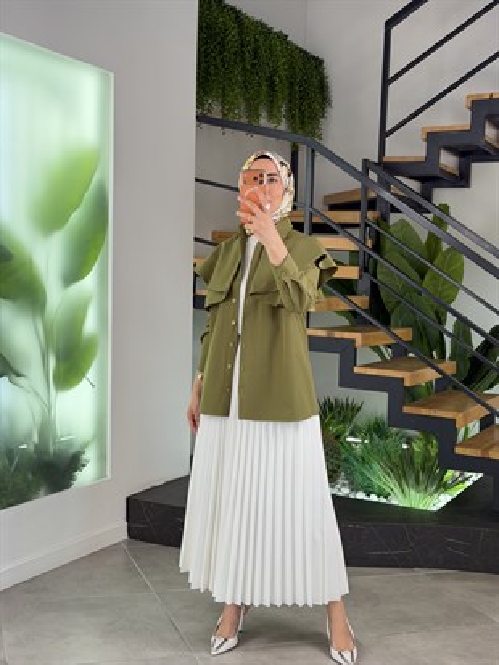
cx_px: 250
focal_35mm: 48
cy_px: 332
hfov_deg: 30.3
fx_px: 922
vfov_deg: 39.6
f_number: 1.78
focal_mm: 6.76
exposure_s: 1/100
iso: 50
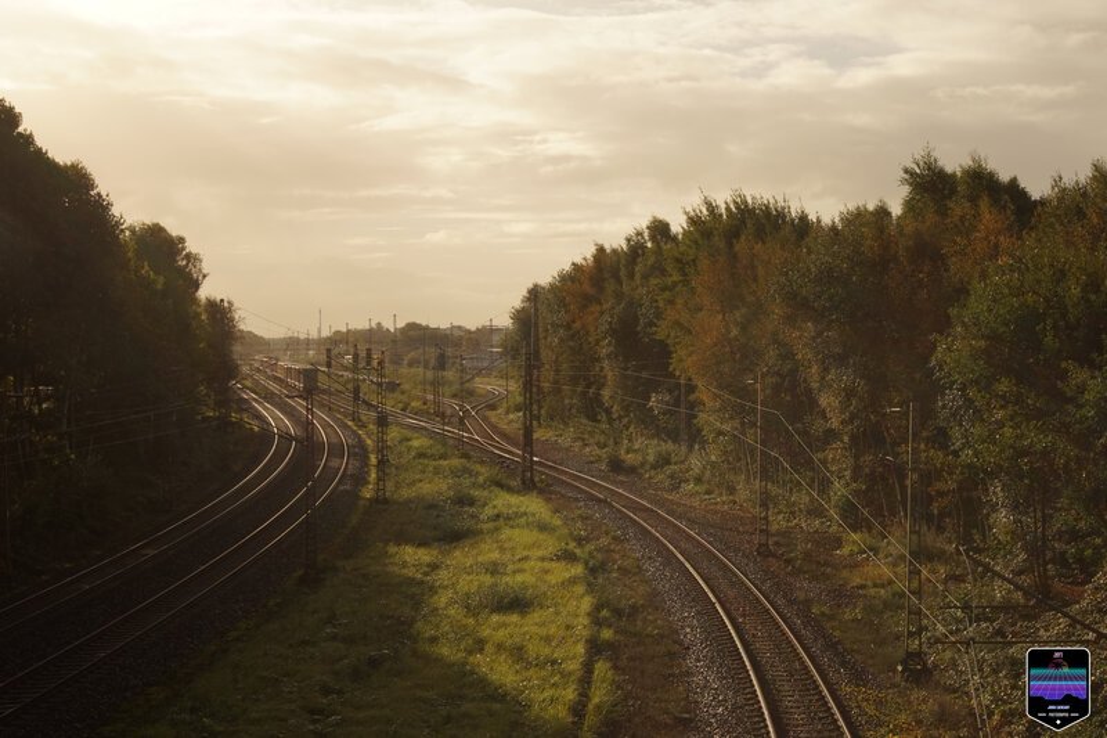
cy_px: 369
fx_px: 1660
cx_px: 554
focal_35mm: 54
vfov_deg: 25.0
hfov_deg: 36.9
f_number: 14
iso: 100
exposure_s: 1/160
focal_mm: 36
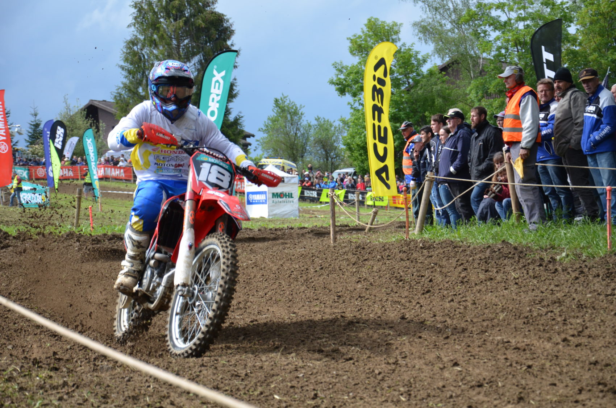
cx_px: 308
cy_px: 204
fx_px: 1793
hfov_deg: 19.5
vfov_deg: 13.0
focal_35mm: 105
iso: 400
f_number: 5.3
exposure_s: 1/1250
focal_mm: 70
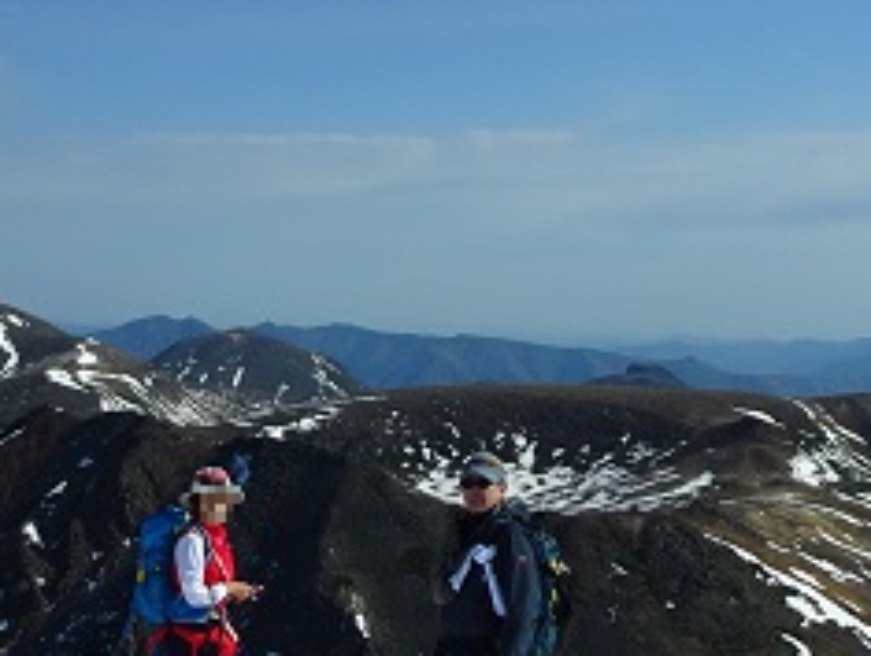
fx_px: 1688
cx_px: 436
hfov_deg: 28.9
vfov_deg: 21.9
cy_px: 465
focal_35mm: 67
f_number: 3.5
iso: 80
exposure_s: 1/2000
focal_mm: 4.1
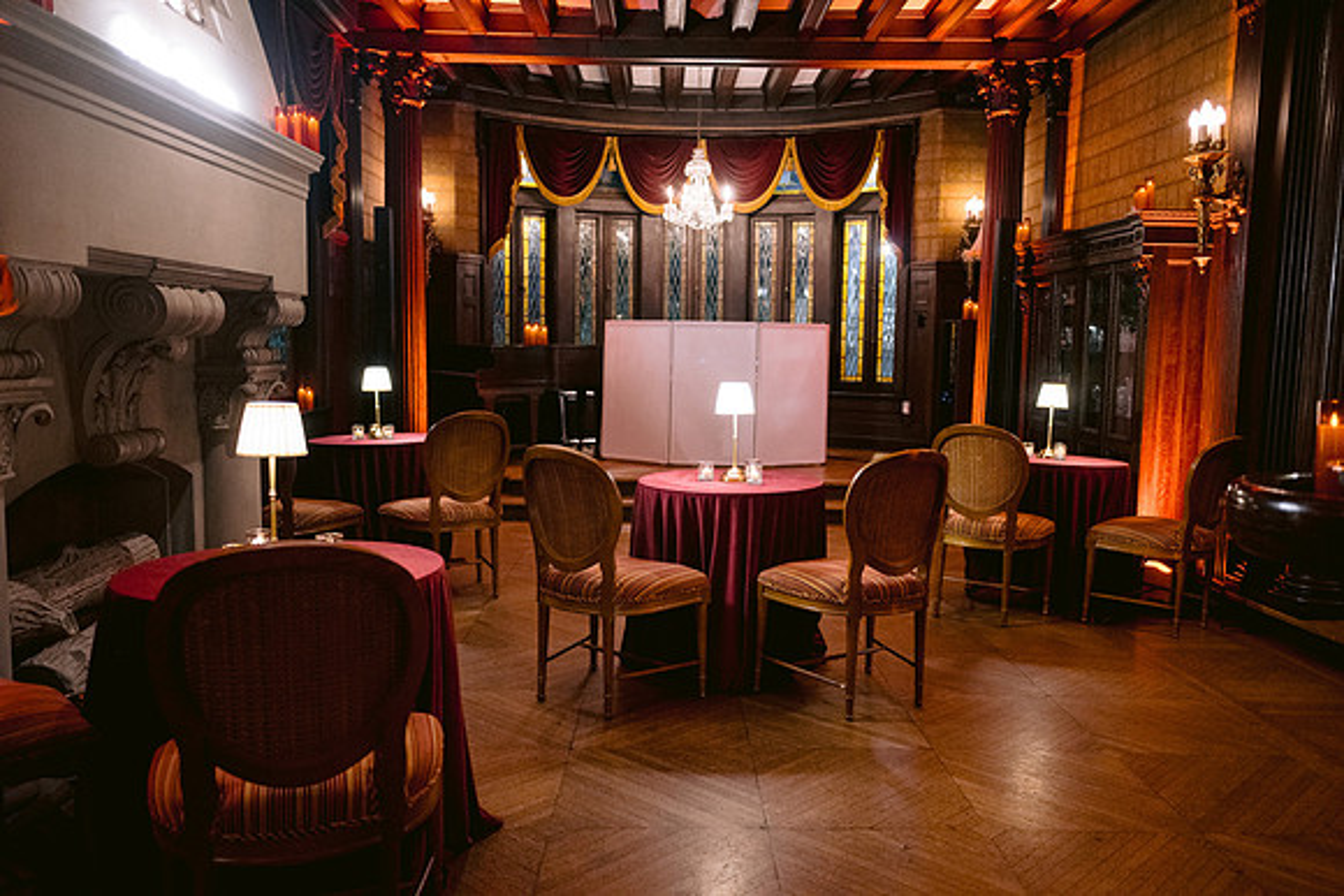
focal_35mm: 28
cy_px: 448
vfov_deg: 46.4
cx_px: 672
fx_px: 1046
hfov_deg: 65.5
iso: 1600
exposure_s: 1/30
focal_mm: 28
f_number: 2.8
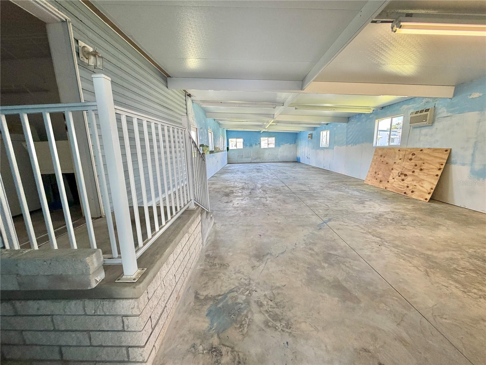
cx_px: 243
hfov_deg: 102.1
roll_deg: +2.3
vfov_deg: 85.7
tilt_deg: -10.4
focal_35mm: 14
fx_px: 197
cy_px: 182
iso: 200
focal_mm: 2.22
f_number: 2.2
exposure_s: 1/60
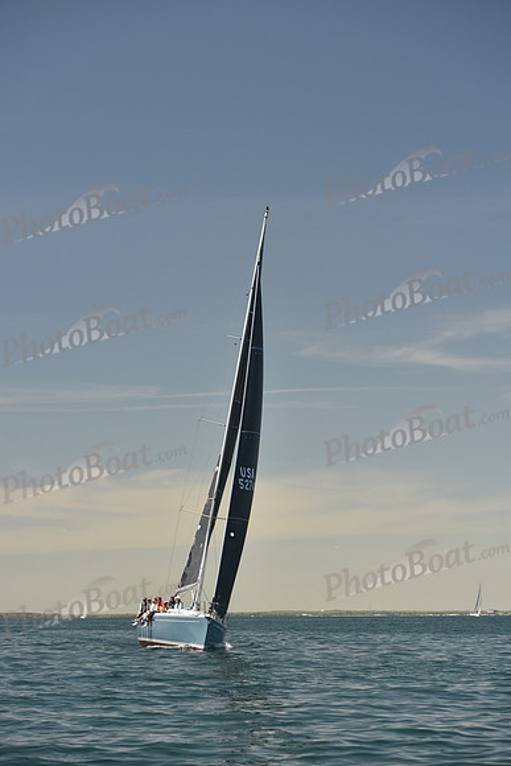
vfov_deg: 22.1
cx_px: 256
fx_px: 1958
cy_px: 383
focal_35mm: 92
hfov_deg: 14.9
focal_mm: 92
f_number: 5
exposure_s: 1/800
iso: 250
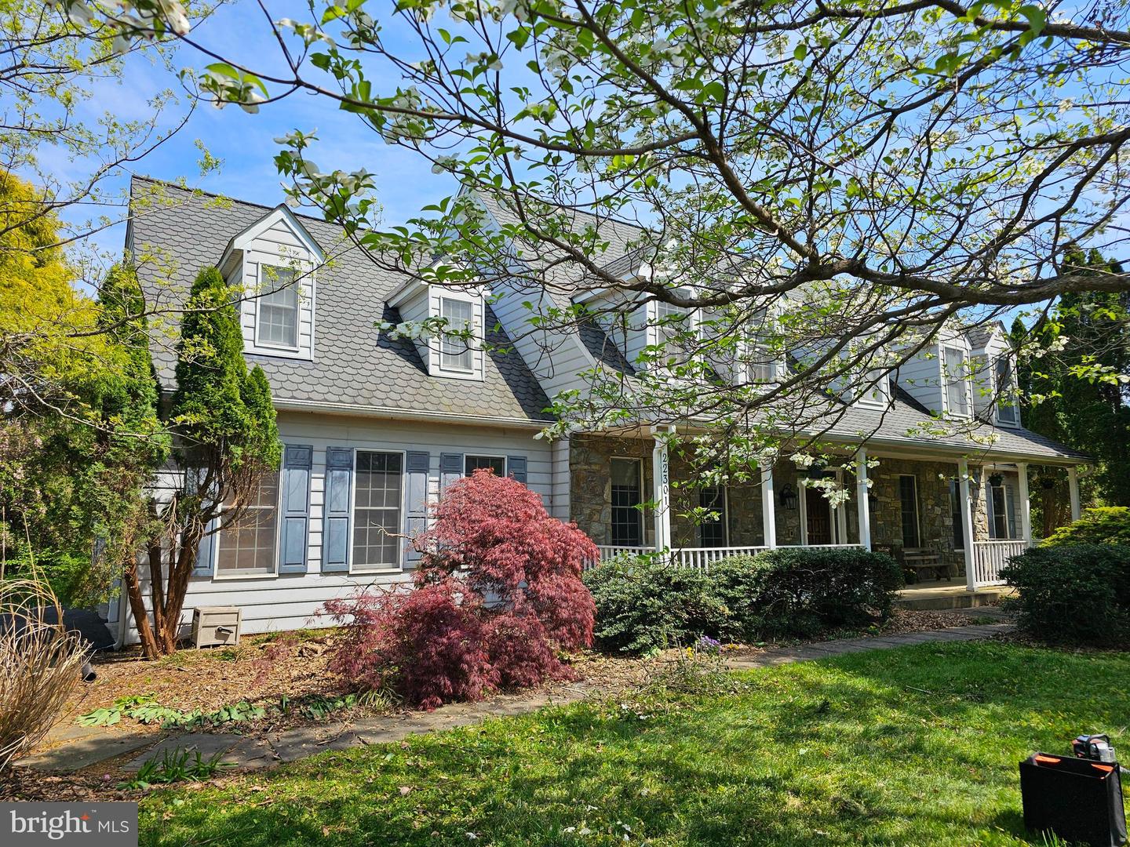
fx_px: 751
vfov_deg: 58.9
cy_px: 424
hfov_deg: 73.9
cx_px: 565
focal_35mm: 23
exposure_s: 1/479
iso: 10
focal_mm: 6.3
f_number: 1.7
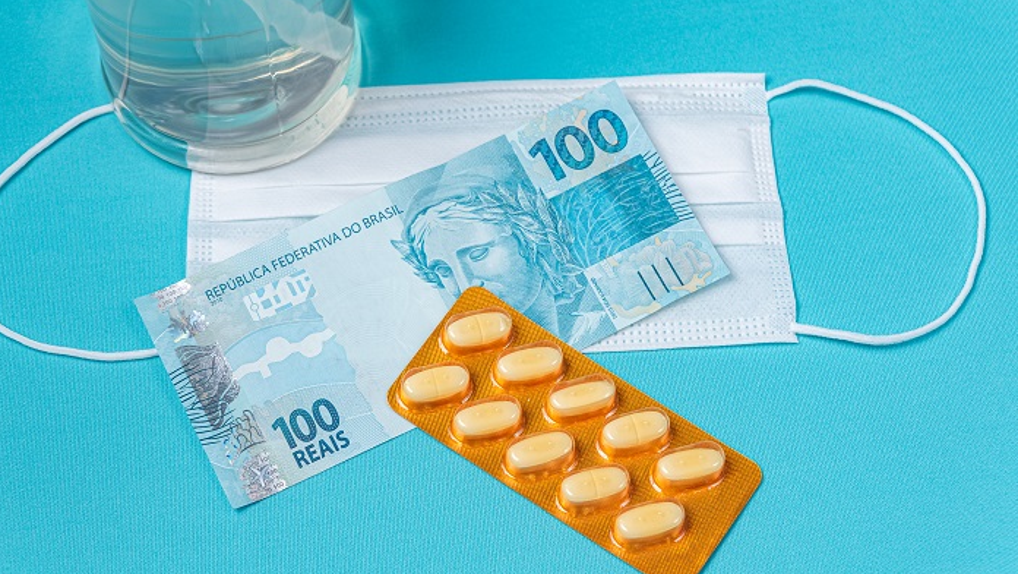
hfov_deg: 26.8
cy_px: 289
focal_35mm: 79
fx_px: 2133
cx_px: 509
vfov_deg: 15.3
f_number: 7.1
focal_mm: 75
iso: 640
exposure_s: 1/80
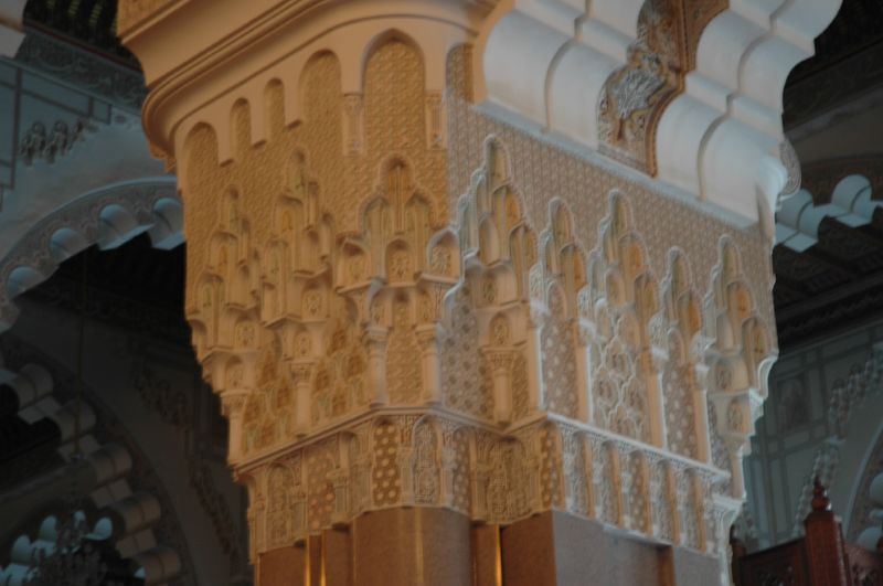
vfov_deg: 16.2
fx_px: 2057
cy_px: 293
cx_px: 442
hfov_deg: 24.2
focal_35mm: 84
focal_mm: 56
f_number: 4.5
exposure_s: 1/2.5
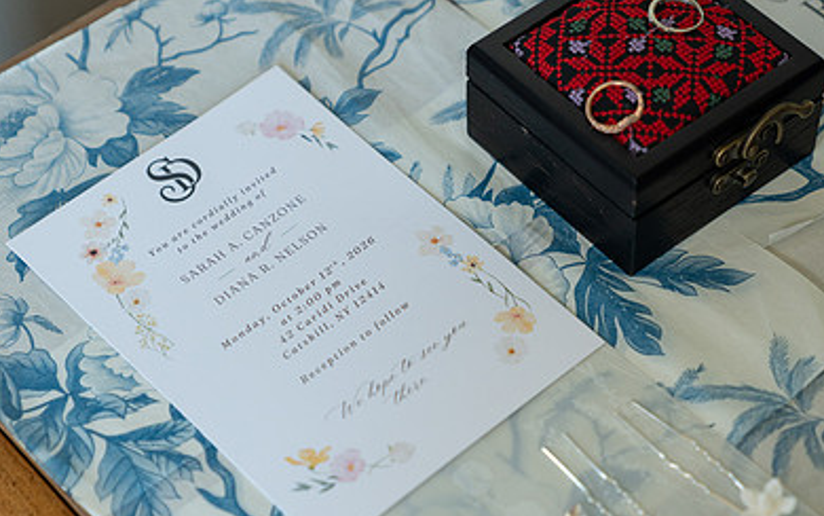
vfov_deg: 12.4
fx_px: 2381
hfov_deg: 19.6
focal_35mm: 106
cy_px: 272
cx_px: 376
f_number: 3.2
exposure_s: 1/100
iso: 800
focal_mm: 70
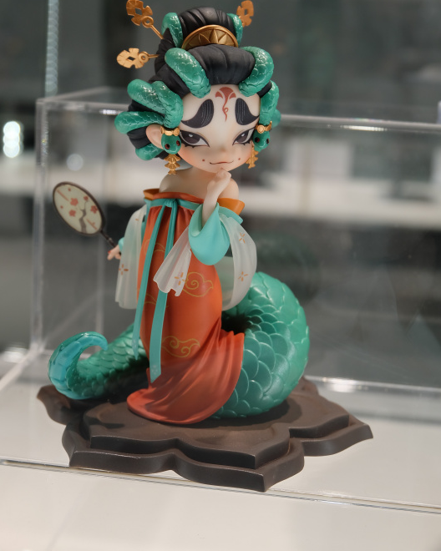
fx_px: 946
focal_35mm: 58
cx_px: 221
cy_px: 218
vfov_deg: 32.4
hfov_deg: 26.2
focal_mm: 34
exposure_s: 1/160
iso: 400
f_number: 5.6
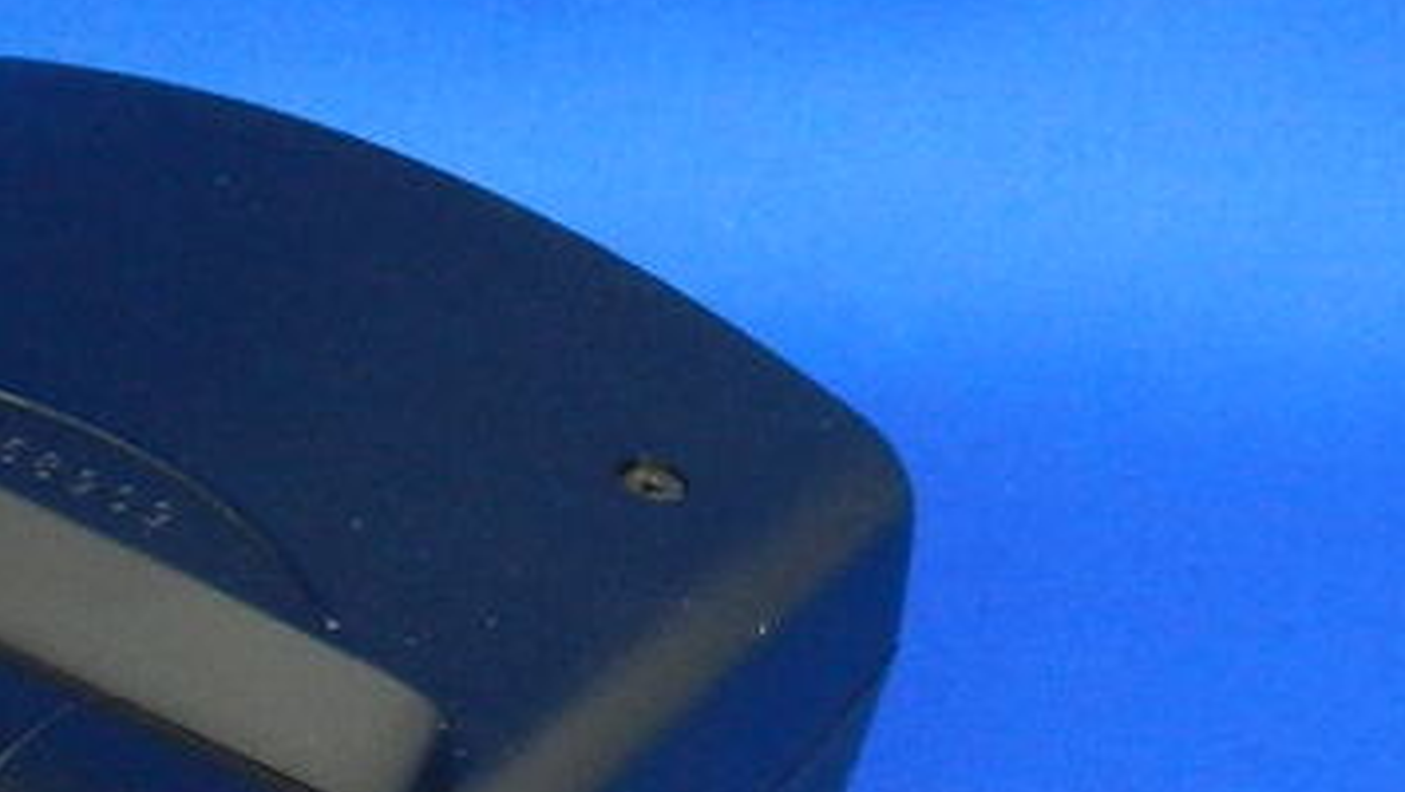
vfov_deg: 8.5
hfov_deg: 14.7
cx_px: -356
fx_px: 5218
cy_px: 1148
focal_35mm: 140
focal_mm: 6.7
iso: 400
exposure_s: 1/20
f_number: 4
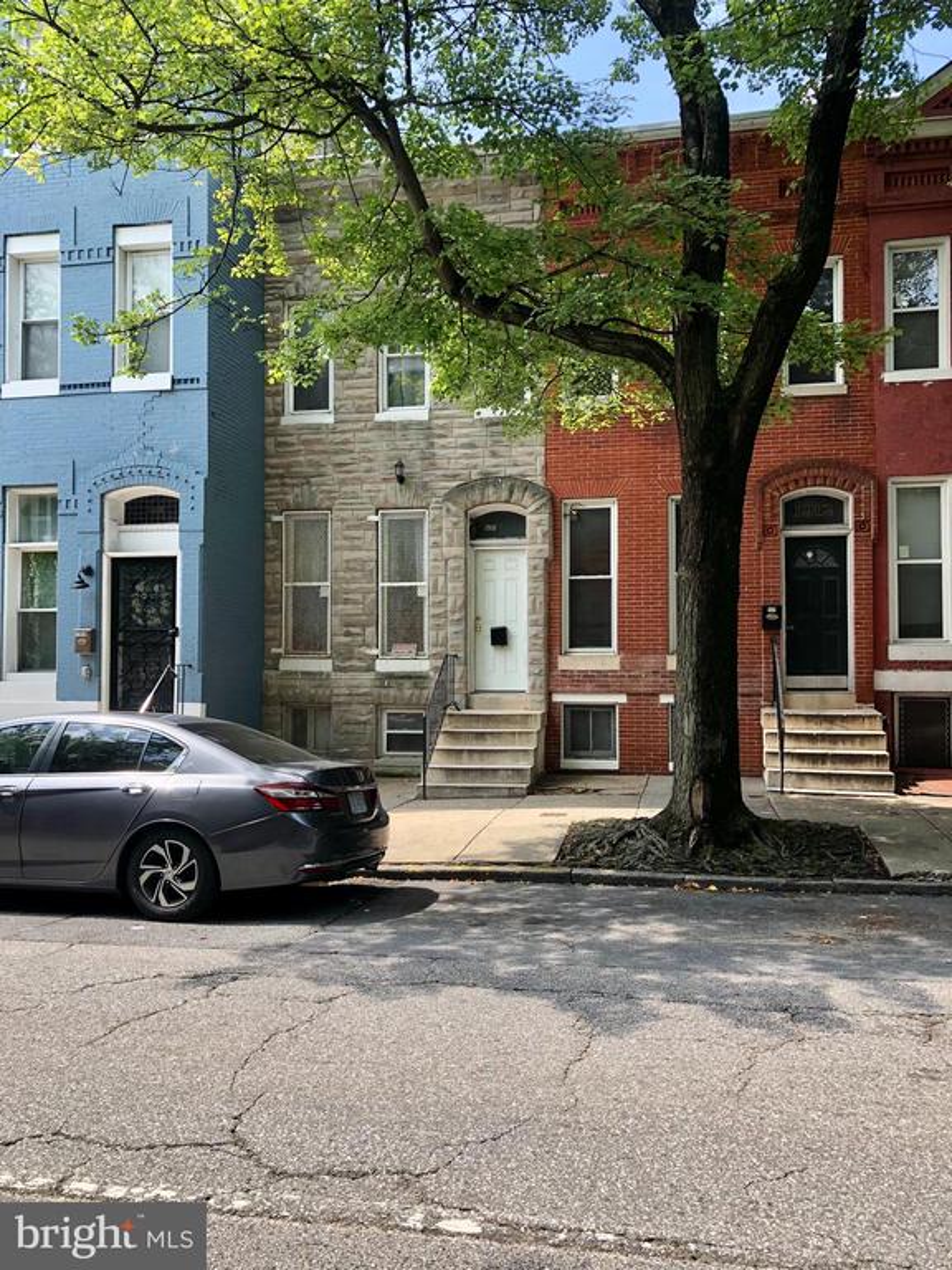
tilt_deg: +4.1
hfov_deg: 49.7
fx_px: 1027
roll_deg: -0.8
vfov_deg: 63.4
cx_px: 476
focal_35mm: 28
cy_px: 635
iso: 20
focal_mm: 3.99
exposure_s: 1/422
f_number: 1.8
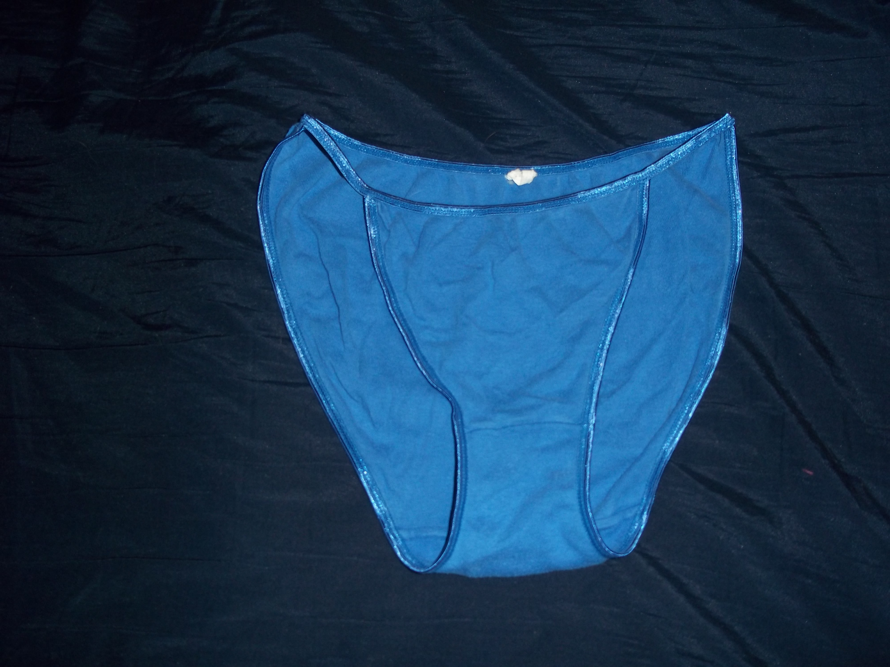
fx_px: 926
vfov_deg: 39.7
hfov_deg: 51.4
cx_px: 445
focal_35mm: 36
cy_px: 334
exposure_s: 1/30
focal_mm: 6.5
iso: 80
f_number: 3.1
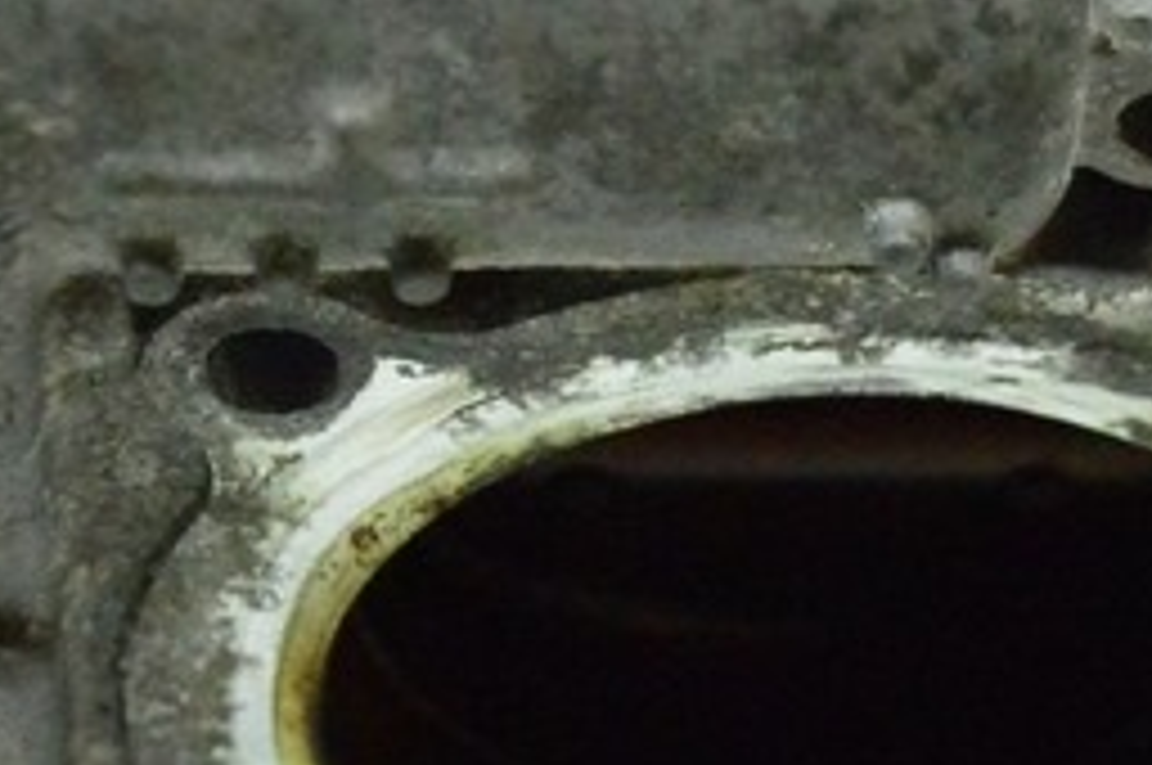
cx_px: 320
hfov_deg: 11.4
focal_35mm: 180
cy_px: 299
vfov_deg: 7.6
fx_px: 5753
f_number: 4.2
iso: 6400
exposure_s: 1/500
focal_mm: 30
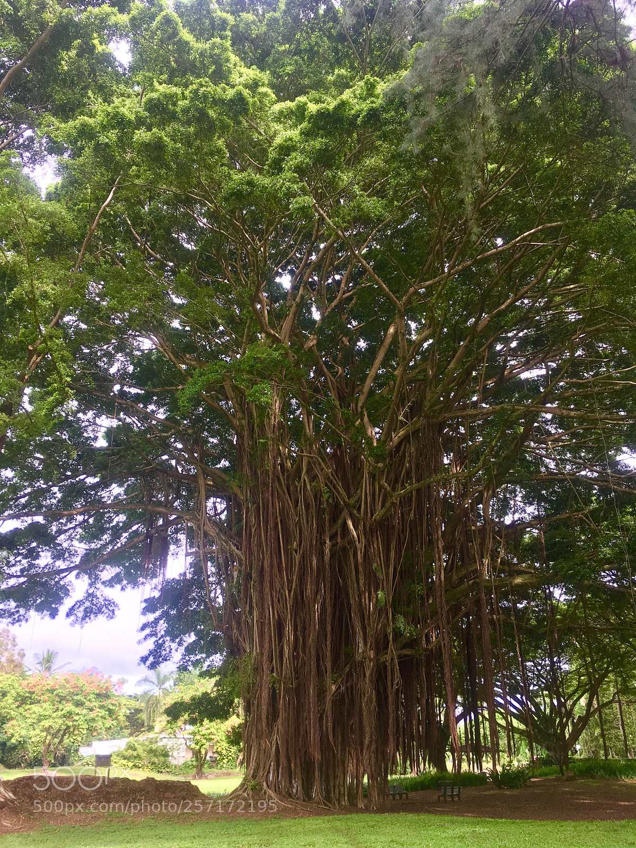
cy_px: 424
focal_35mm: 29
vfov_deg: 61.7
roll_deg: -0.3
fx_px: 710
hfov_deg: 48.2
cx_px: 318
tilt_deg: +23.6
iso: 25
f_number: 2.2
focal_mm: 4.15
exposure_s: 1/120
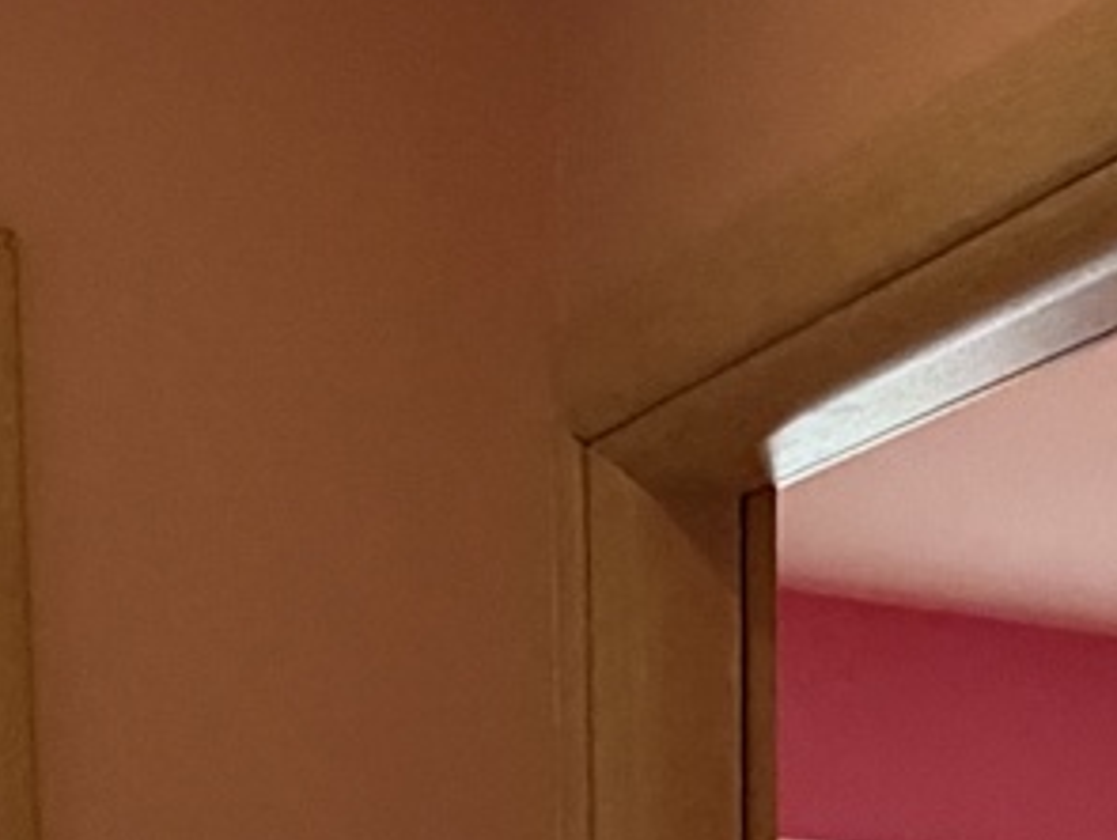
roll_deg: -0.1
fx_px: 2940
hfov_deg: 21.2
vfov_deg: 13.5
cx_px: 905
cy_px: 1771
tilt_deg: -10.6
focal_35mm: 91
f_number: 2.2
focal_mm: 2.22
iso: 640
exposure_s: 1/50
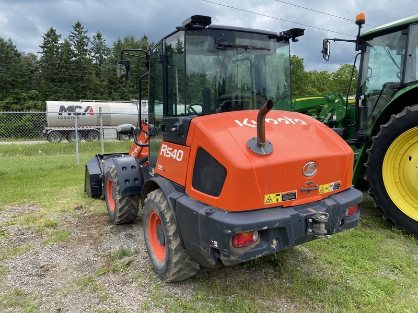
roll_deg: -2.0
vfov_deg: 53.1
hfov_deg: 67.3
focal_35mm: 26
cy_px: 156
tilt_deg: -3.7
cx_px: 209
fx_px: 314
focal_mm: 4.25
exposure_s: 1/858
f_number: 1.8
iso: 32
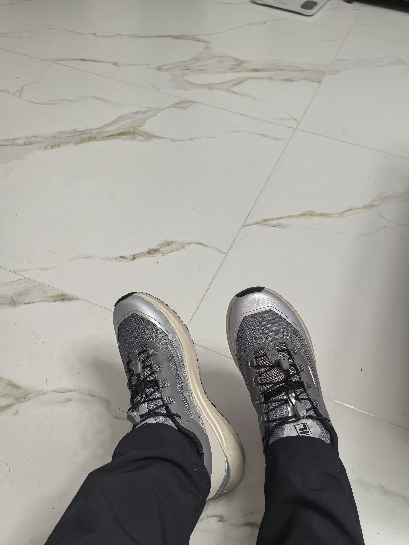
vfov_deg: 65.3
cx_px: 204
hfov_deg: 51.4
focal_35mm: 27
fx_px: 425
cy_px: 272
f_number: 2
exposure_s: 1/120
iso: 125
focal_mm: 5.75
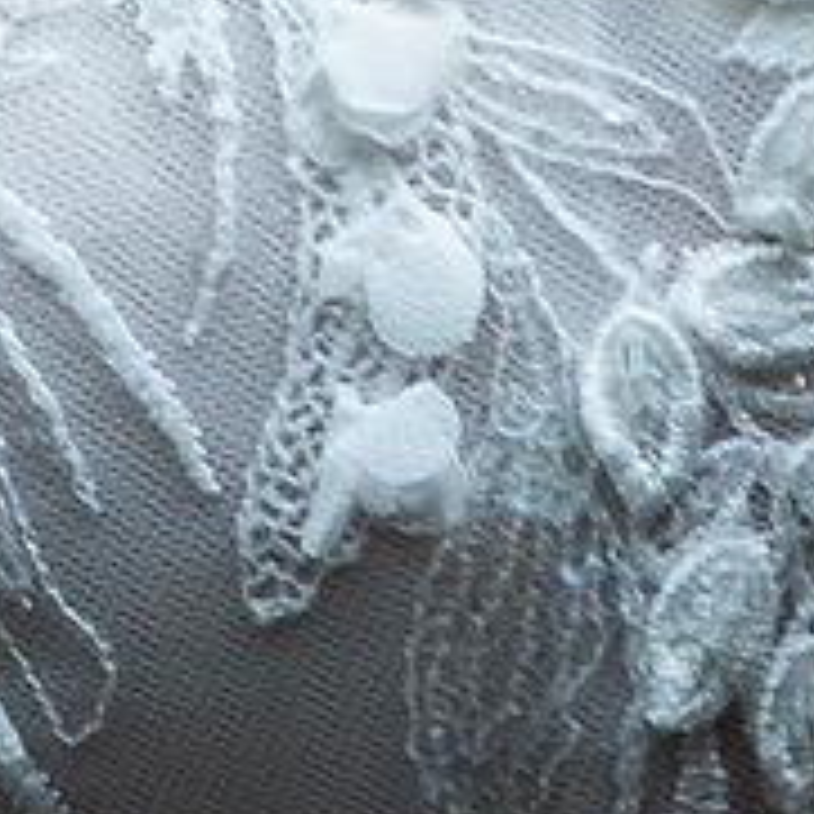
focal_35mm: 918
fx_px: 24423
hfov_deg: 1.9
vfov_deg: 1.9
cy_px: -2505
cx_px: 657
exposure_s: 1/200
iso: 1000
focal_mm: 85
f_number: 3.2
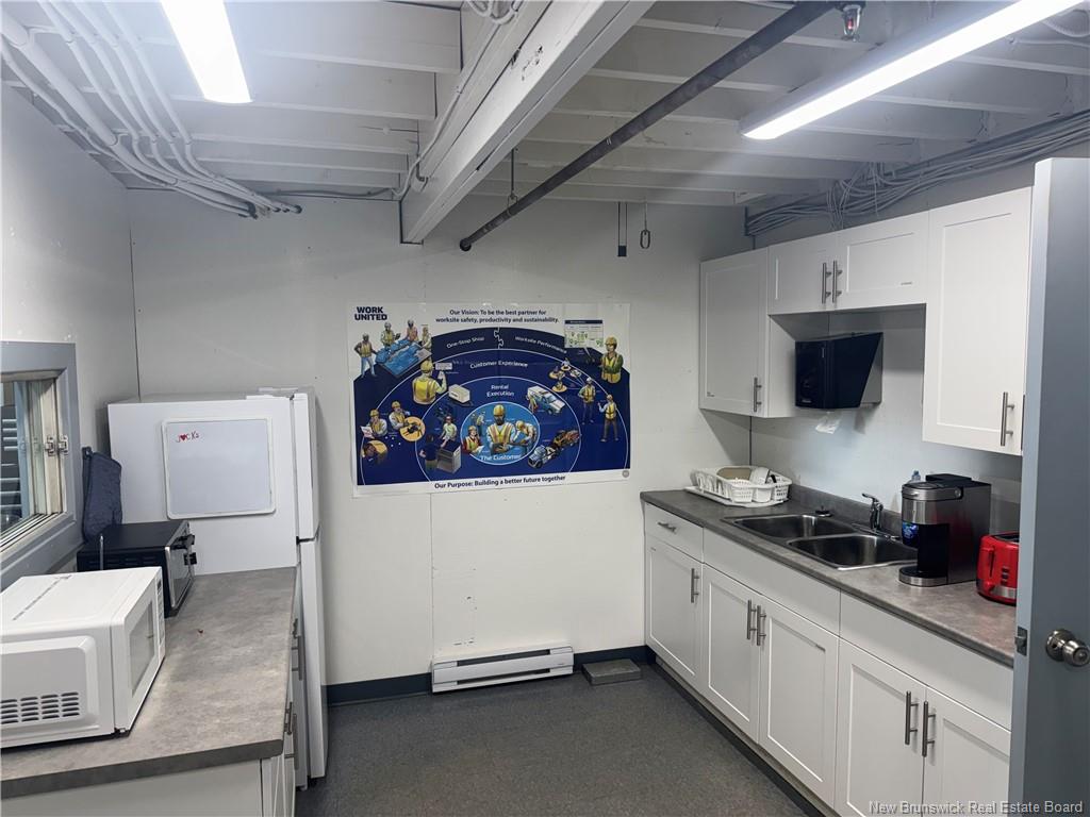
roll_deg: +1.2
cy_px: 408
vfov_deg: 56.8
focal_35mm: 24
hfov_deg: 71.6
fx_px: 756
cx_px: 545
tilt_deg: -3.4
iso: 80
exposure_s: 1/120
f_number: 1.78
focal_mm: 6.76
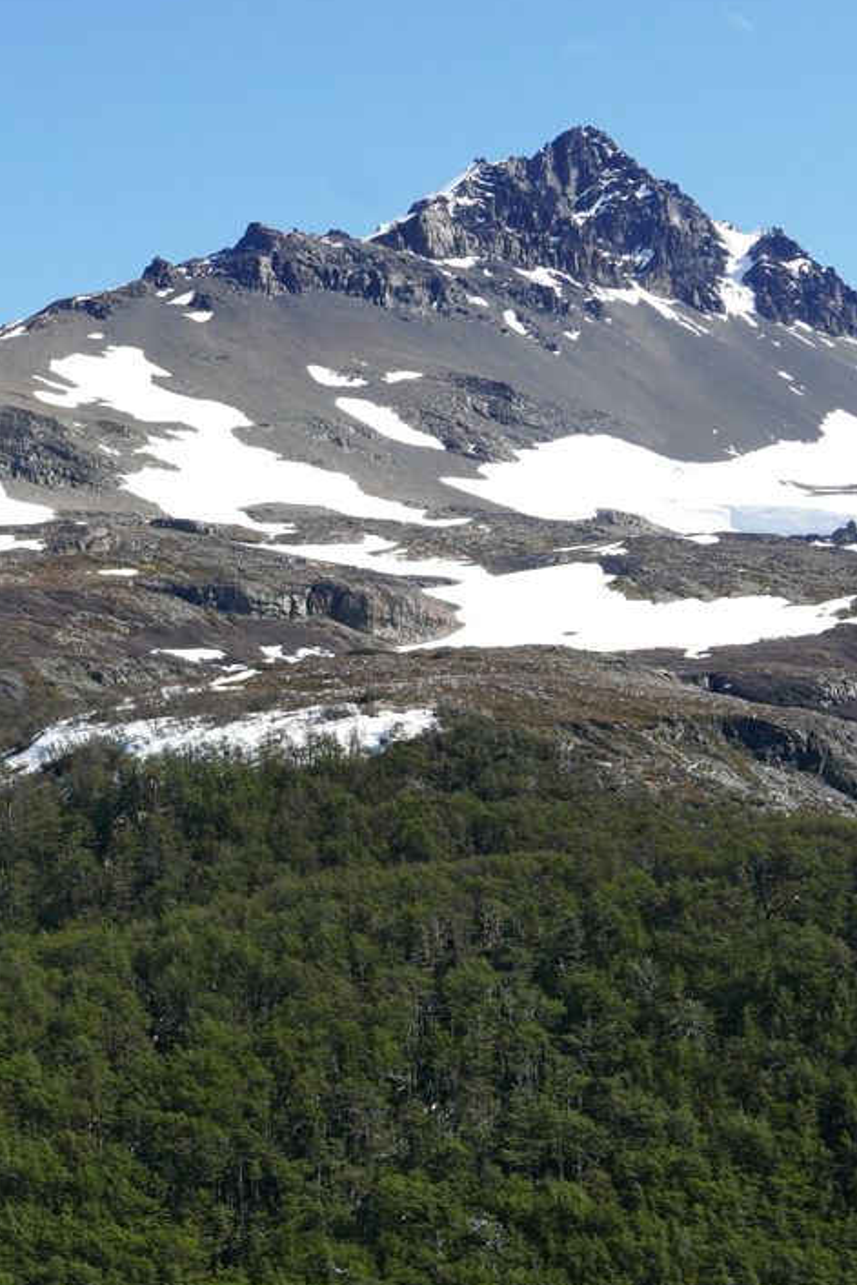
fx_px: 2784
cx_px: 114
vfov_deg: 26.0
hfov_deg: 17.3
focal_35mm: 78
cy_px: 686
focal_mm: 20.6
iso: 200
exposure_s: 1/640
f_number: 5.6
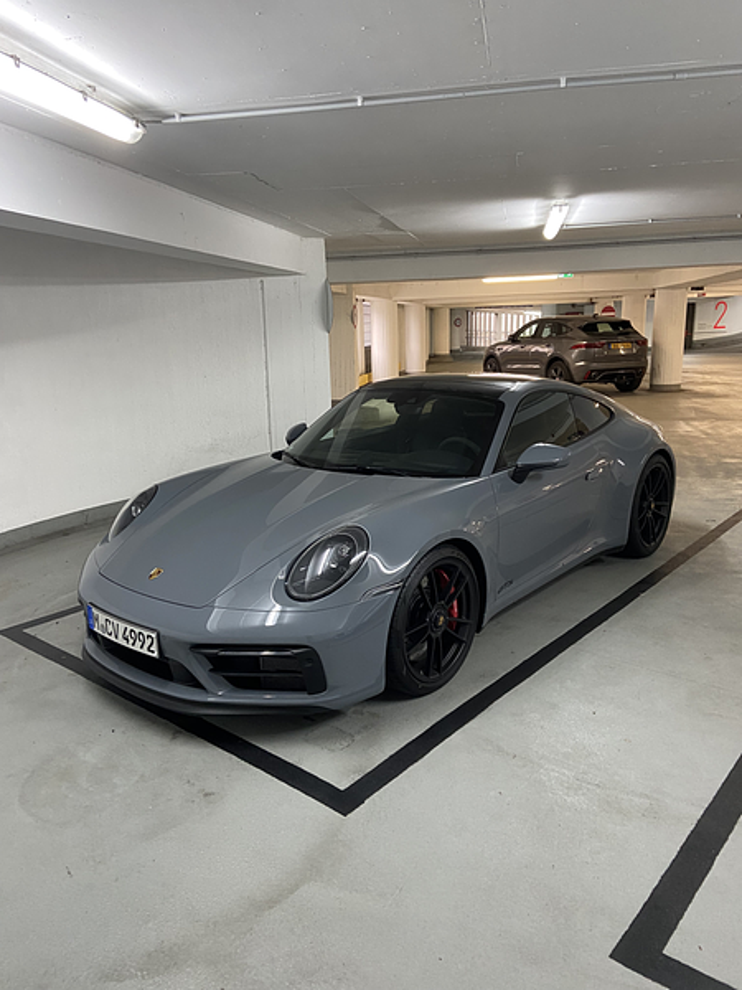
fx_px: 743
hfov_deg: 53.1
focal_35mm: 26
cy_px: 495
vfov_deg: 67.3
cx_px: 371
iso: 160
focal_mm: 4.25
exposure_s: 1/50
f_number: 1.8
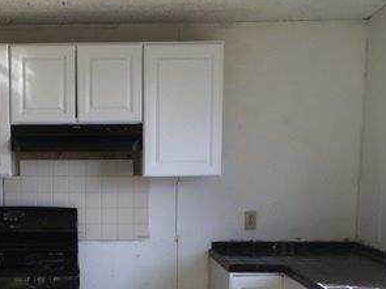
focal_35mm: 63
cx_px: 79
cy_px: 237
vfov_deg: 22.9
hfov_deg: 30.0
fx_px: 702
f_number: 2.2
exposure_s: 1/142
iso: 25
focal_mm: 4.15
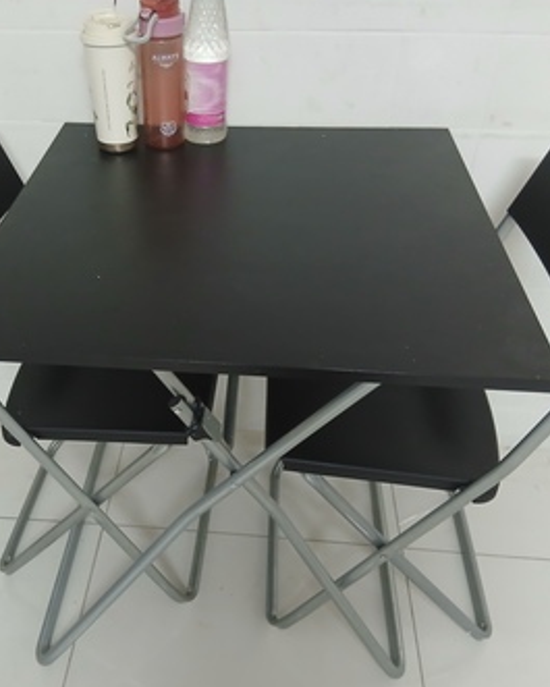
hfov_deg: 41.6
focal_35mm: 35
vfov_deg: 51.5
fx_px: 712
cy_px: 354
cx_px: 175
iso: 400
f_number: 1.8
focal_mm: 3.98
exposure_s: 1/20
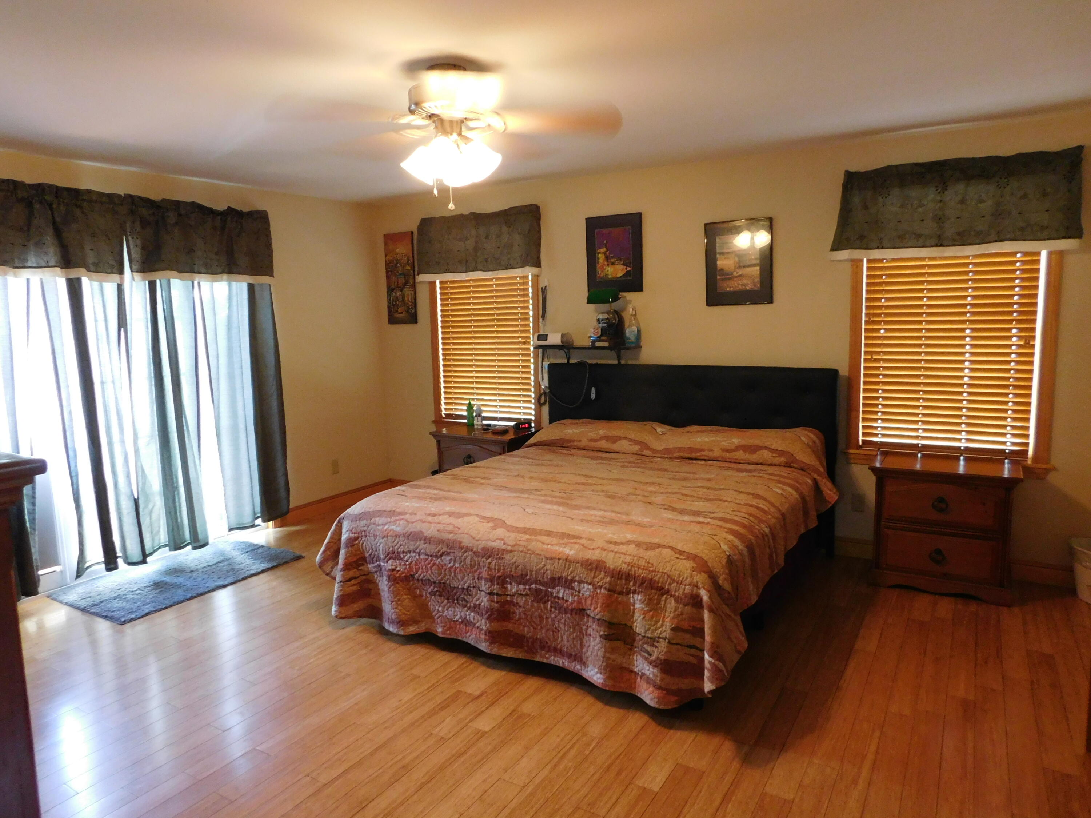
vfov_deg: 58.9
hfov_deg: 73.9
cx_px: 546
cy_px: 409
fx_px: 725
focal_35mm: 23
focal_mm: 4
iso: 400
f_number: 3
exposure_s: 1/20
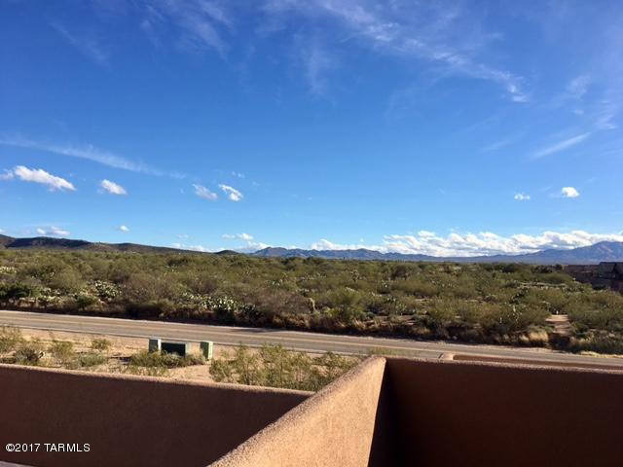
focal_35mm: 29
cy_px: 234
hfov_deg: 61.7
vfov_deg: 48.2
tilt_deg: +3.0
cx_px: 312
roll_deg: -0.7
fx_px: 522
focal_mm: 4.15
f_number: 2.2
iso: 25
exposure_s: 1/1672
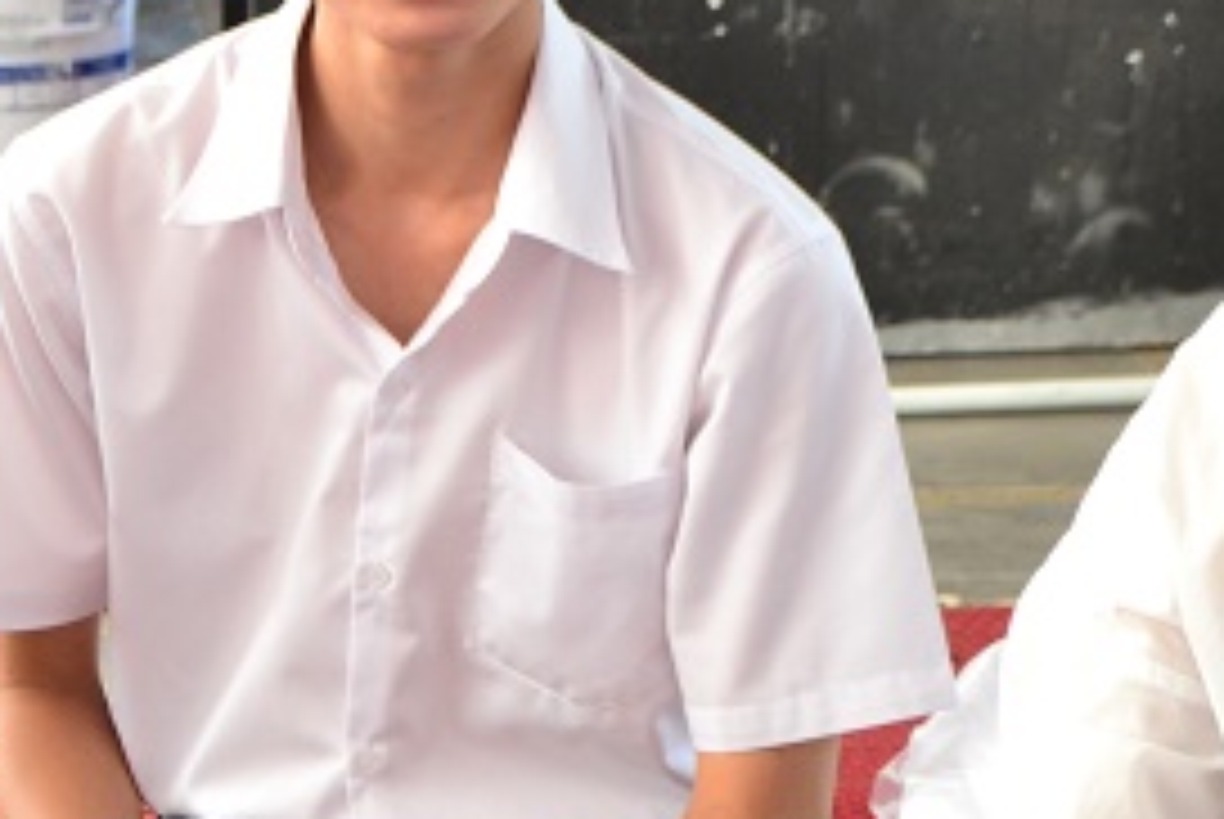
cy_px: 421
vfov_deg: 7.4
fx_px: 6297
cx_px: 446
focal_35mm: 185
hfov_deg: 11.1
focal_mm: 42
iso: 400
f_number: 5.3
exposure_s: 1/13
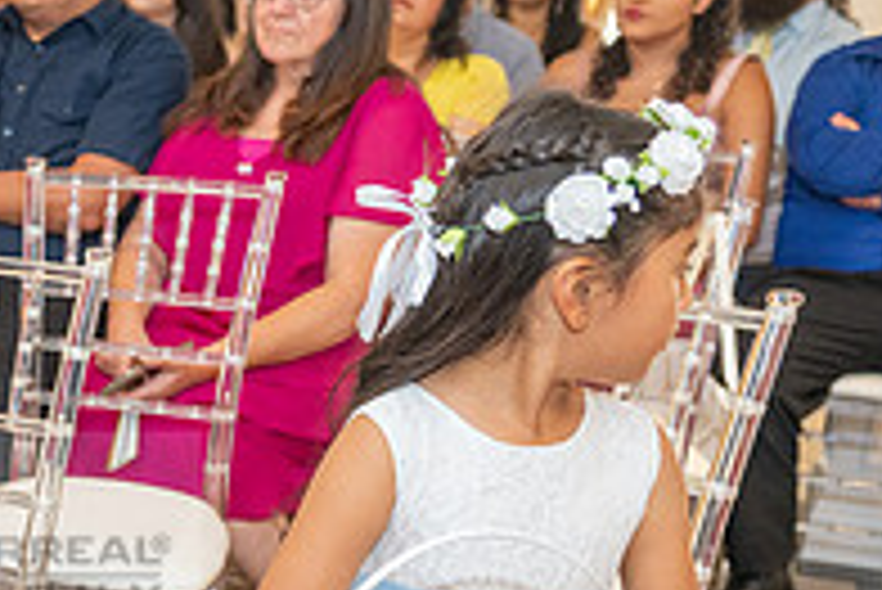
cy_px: 538
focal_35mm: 71
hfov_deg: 25.5
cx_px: -180
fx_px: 1741
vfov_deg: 18.9
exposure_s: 1/200
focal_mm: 24
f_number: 3.5
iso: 1250
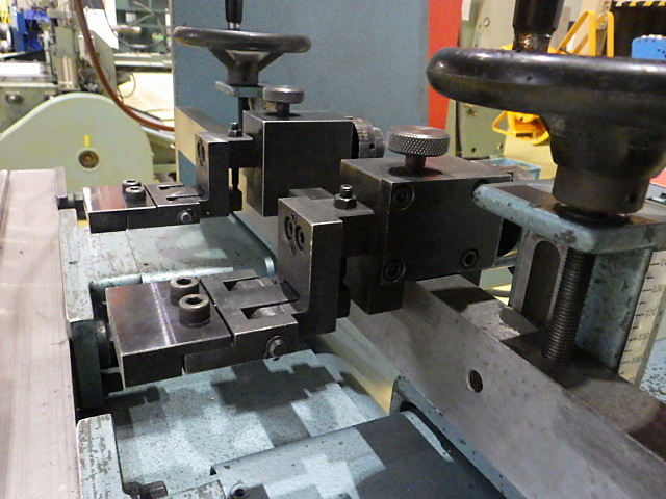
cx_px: 333
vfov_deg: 49.7
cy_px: 250
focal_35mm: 28
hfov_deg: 63.4
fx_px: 539
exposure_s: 1/25
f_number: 3.5
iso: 1600
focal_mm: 5
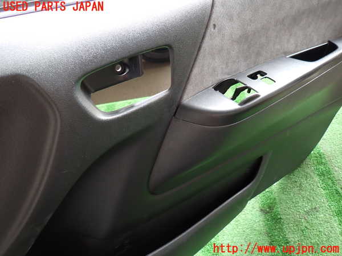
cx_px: 171
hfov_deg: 69.4
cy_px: 128
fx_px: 247
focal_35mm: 25
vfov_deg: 54.9
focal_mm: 4.5
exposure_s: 1/60
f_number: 2
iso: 160
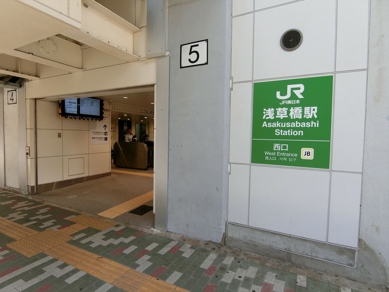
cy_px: 146
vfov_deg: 68.7
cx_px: 194
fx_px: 214
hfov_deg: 84.7
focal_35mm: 19
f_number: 2.7
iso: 80
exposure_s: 1/160
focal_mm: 4.06
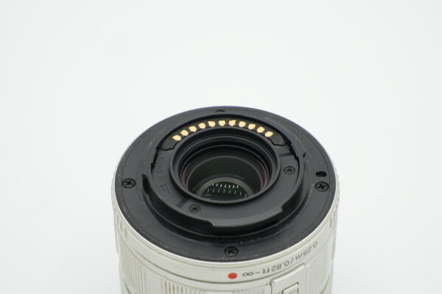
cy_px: 147
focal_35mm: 105
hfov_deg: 19.5
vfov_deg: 13.0
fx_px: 1289
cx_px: 221
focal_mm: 70
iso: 500
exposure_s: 1/100
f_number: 14
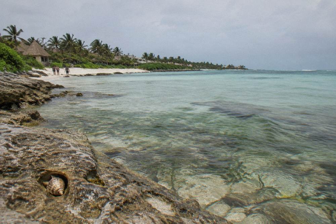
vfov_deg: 37.8
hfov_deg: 54.5
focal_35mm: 35
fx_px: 327
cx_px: 168
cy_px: 112
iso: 200
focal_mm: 35
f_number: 5.6
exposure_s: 1/1250
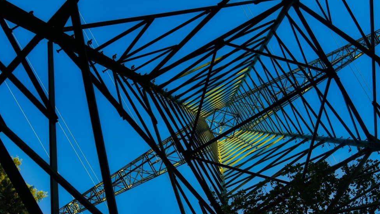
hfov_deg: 45.3
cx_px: 221
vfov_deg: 26.5
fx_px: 453
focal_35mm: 45
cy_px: 126
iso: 320
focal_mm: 35
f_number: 7.1
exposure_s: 1/200
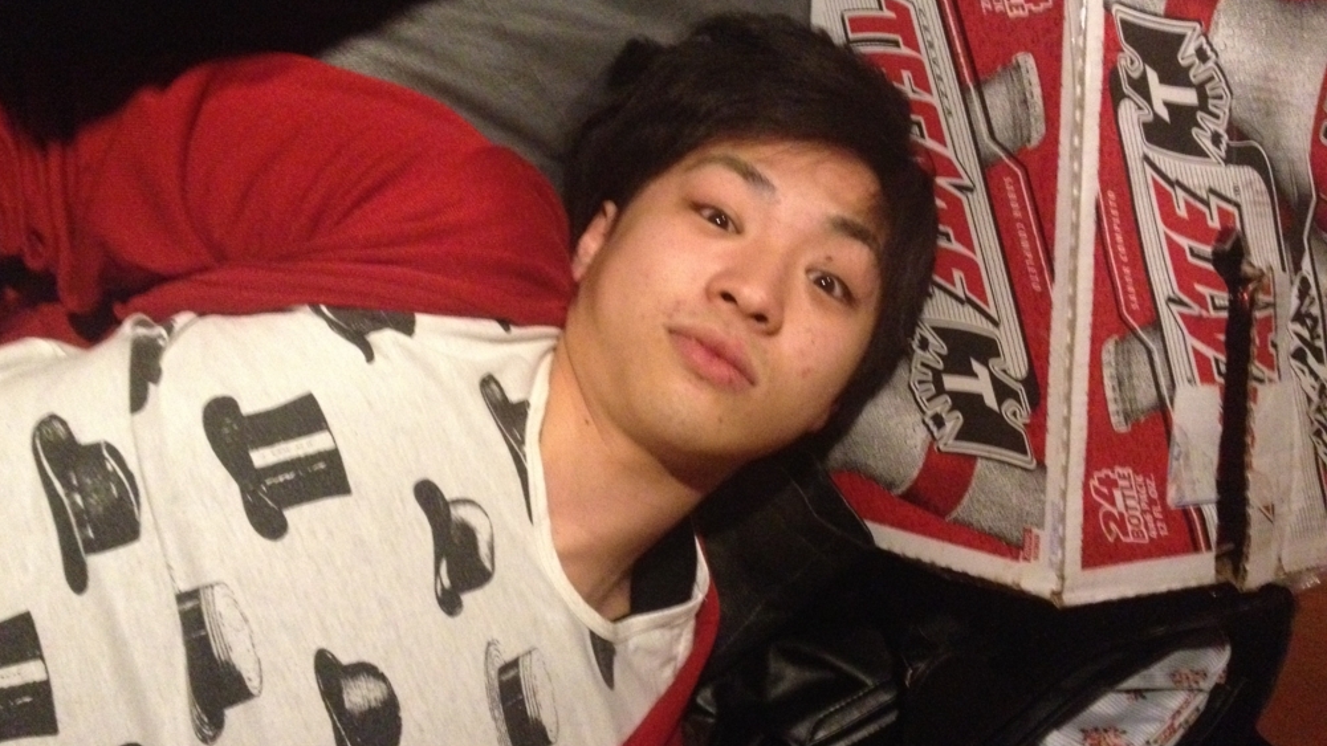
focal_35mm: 39
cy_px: 368
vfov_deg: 30.4
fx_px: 1372
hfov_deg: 51.6
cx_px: 650
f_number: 2.4
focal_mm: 4.28
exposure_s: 1/15
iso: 800
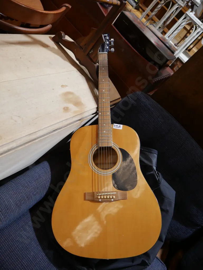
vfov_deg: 63.4
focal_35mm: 28
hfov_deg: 49.8
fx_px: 219
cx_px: 102
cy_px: 135
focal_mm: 14
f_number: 3.5
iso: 400
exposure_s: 1/60
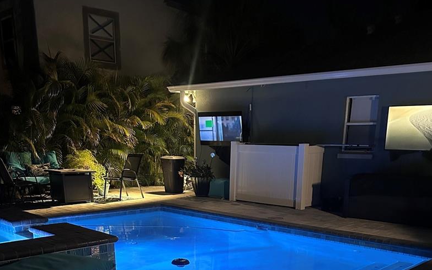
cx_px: 217
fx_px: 459
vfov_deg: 30.3
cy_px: 273
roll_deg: -1.1
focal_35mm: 39
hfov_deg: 50.4
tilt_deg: -16.3
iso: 1250
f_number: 1.78
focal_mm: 6.86
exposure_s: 1/30
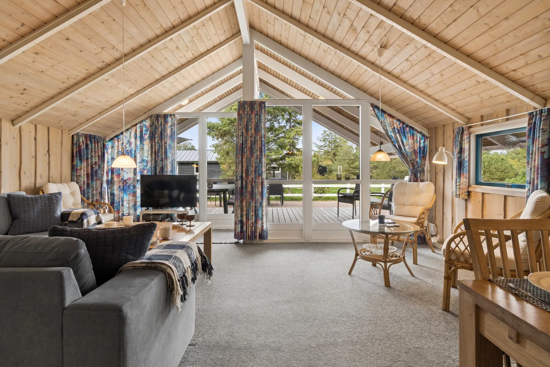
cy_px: 184
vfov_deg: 63.2
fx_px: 298
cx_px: 275
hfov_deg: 85.4
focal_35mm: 20
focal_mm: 13
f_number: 8
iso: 200
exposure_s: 1/60
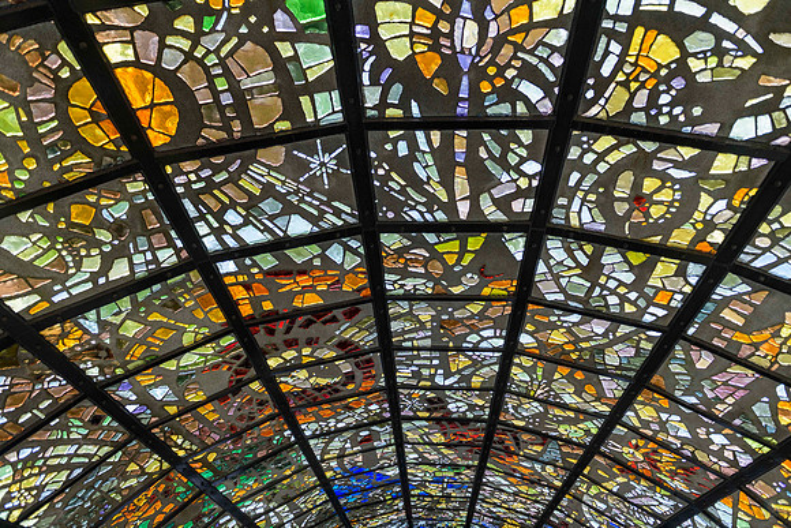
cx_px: 396
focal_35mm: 24
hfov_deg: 73.7
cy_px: 264
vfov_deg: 53.2
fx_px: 527
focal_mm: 24
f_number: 4
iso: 280
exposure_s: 1/50
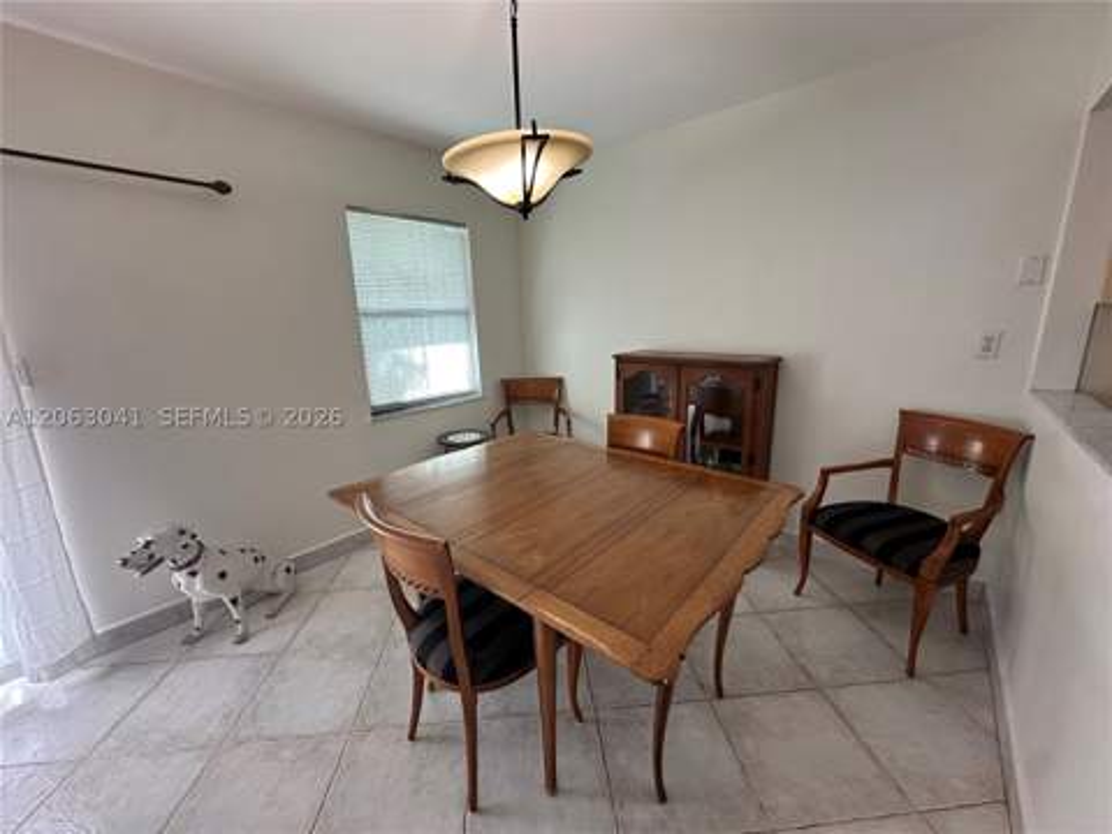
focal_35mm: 14
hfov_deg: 102.1
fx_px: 450
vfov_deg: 85.7
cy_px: 417
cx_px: 556
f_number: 2.2
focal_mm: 2.22
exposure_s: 1/120
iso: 200
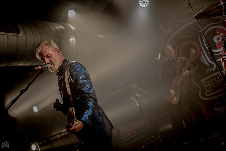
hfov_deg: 54.4
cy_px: 76
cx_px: 113
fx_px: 220
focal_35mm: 35
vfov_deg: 37.9
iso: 320
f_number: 1.4
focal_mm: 35
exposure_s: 1/200
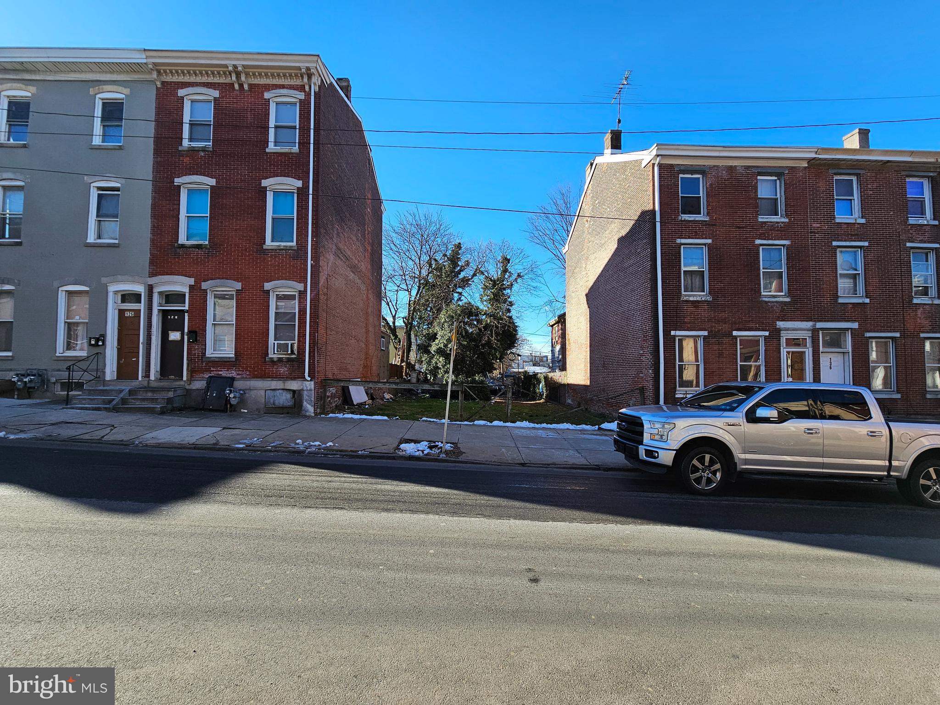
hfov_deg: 106.2
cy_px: 352
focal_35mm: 13
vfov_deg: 89.9
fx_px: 353
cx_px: 470
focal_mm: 2.2
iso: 50
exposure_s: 1/978
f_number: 2.2
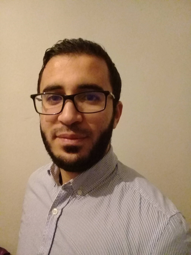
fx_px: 228
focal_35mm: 31
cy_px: 128
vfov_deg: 58.4
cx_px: 96
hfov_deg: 45.4
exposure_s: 1/17
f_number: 2.2
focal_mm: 3.3
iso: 1250
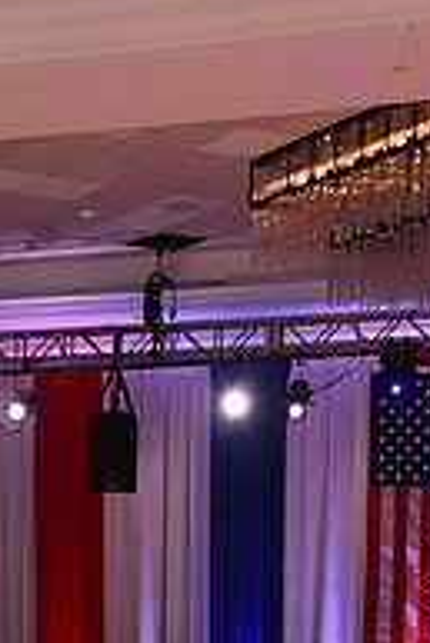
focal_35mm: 114
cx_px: -2
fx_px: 2039
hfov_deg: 11.9
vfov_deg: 17.0
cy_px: 820
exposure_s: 1/320
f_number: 6.3
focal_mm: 38
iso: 2500
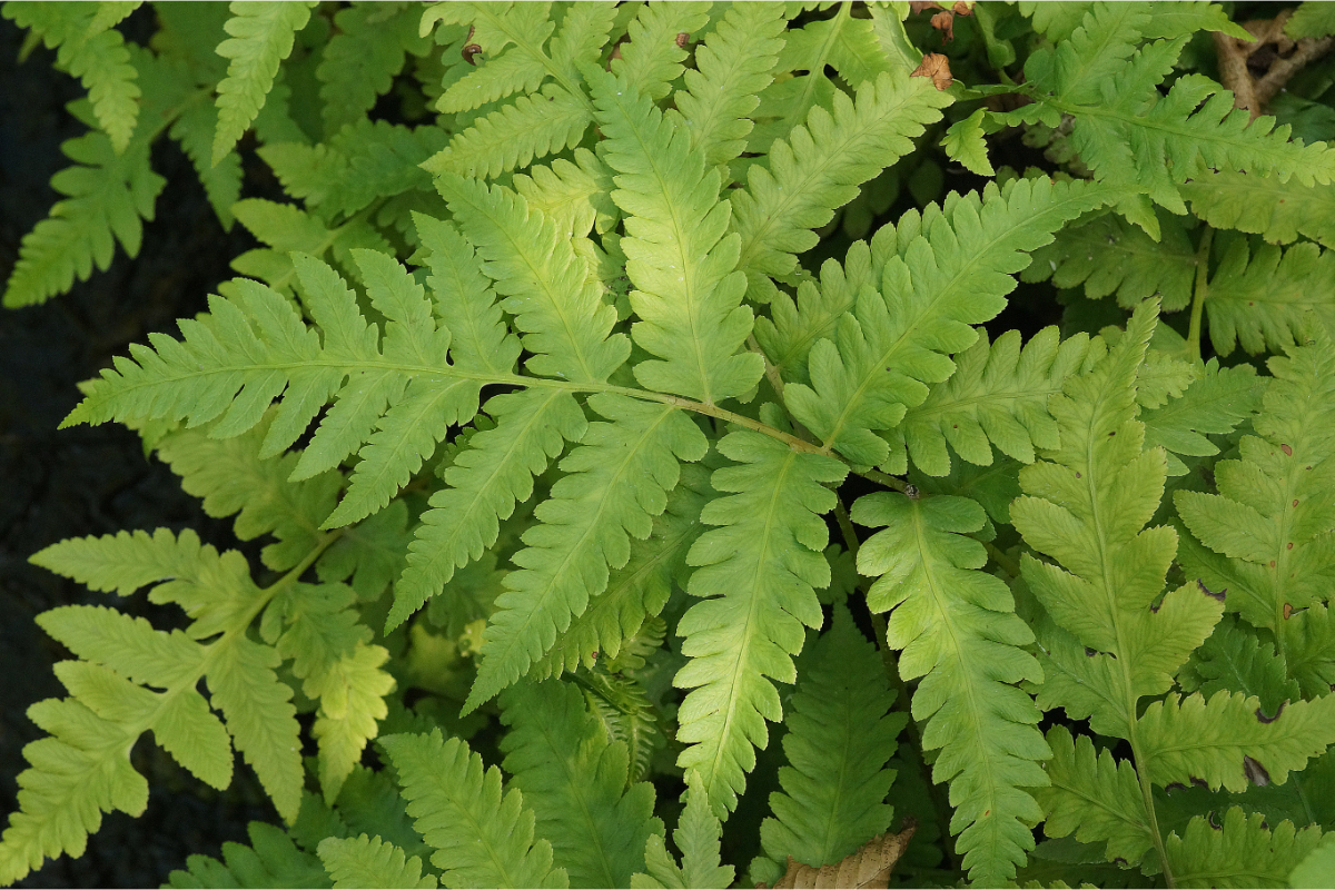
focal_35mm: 150
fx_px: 5562
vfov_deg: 9.1
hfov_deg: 13.7
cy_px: 445
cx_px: 668
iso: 1000
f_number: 10
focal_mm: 100
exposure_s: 1/160
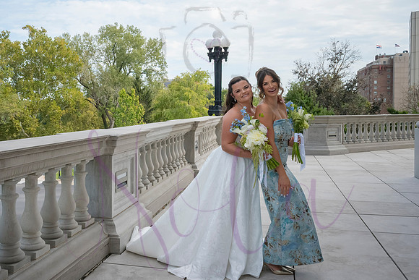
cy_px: 116
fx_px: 422
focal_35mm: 36
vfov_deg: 36.6
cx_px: 141
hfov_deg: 51.8
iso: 640
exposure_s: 1/320
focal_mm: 24
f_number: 14
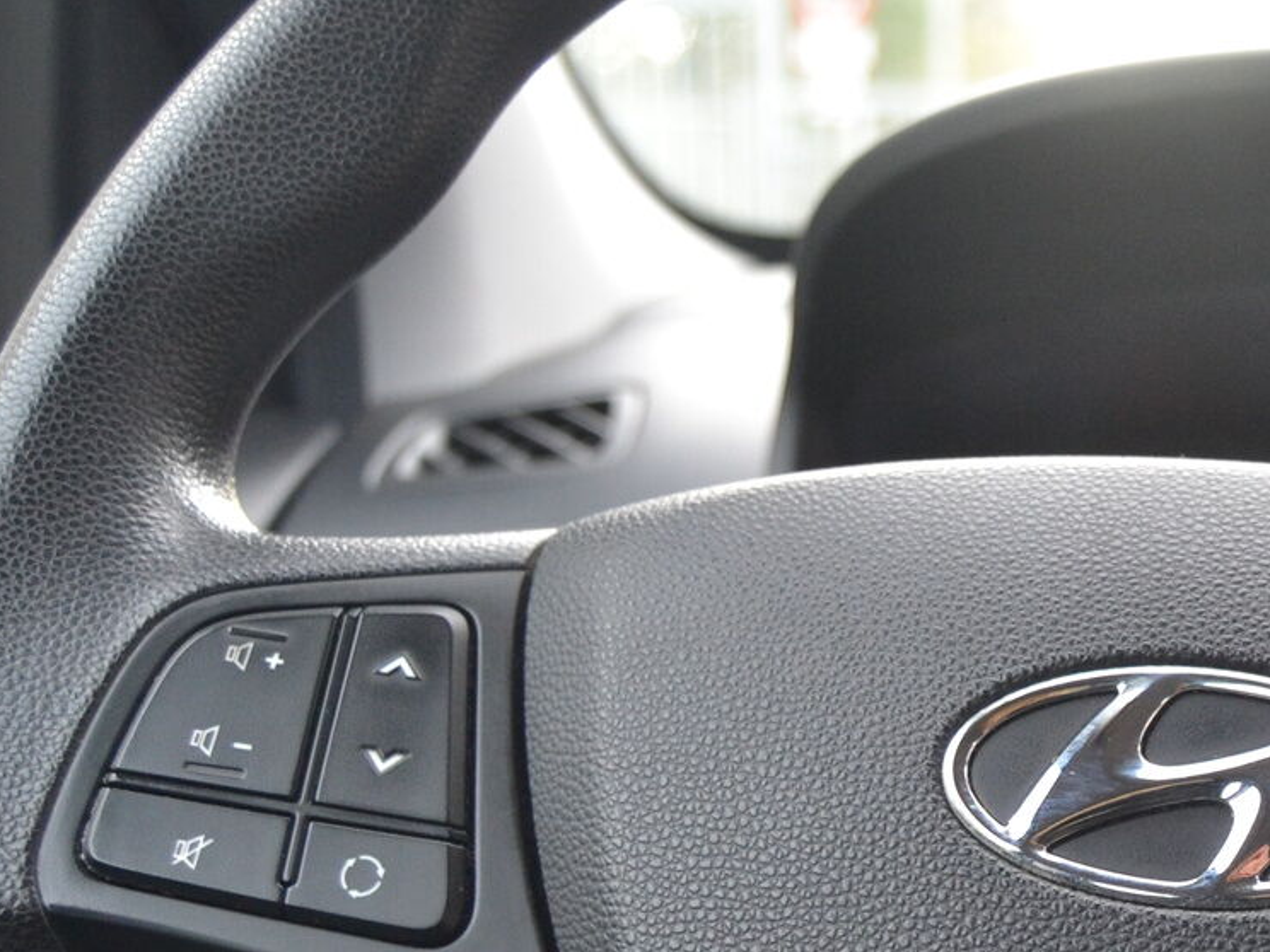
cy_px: 872
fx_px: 2458
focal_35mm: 67
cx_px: 1354
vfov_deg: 21.4
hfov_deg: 26.9
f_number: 3.5
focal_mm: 18
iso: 800
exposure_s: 1/60
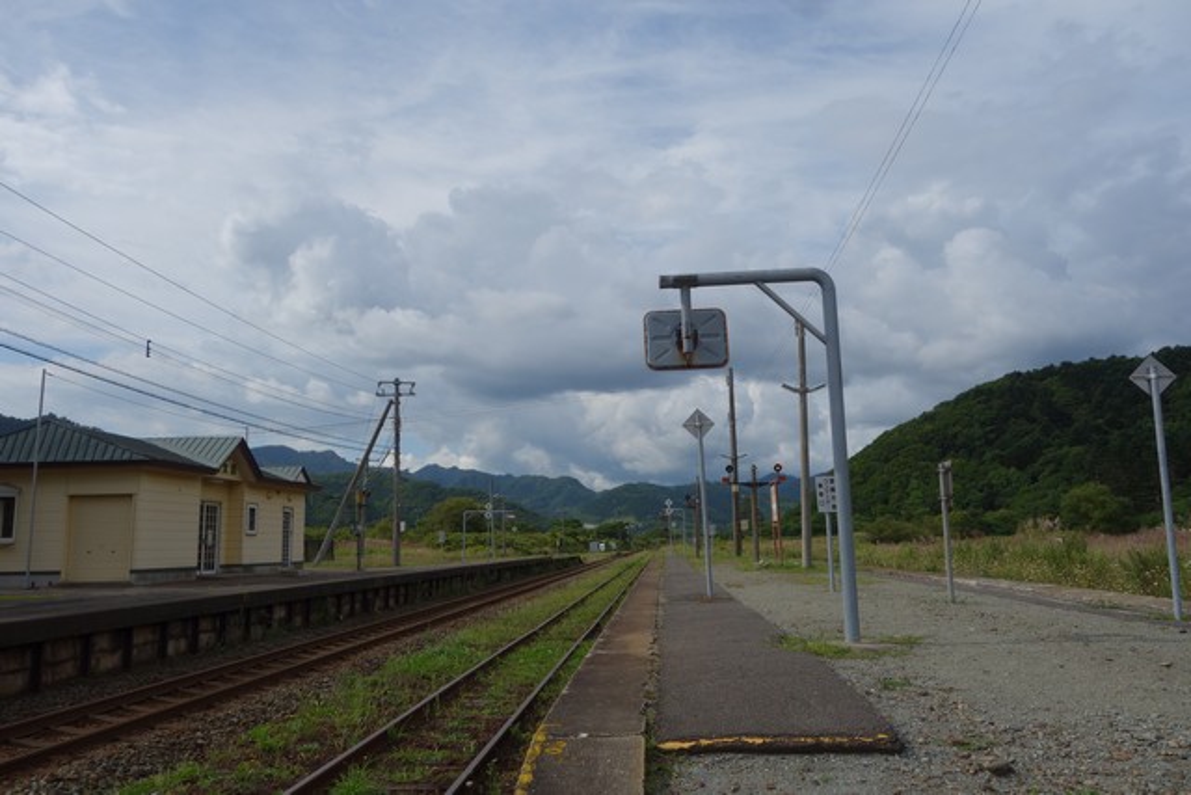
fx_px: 926
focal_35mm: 28
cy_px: 398
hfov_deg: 65.5
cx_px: 596
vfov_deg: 46.4
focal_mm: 10.4
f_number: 5.6
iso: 125
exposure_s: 1/800
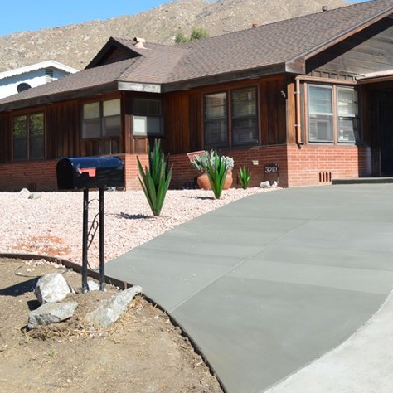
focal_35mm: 55
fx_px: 706
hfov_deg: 29.9
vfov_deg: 30.9
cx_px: 349
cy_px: 143
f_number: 7.1
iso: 100
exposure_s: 1/200
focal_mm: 20
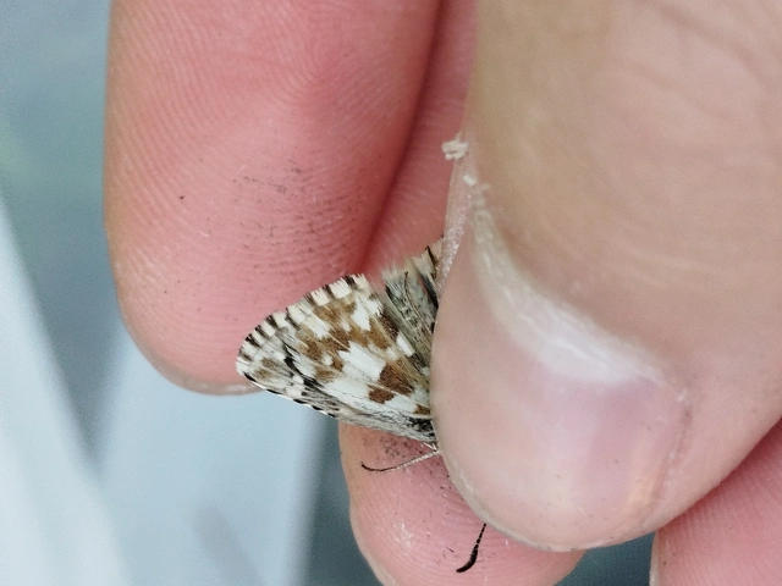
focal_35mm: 36
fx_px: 813
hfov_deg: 51.4
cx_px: 391
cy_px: 293
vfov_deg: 39.7
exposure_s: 1/100
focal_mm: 5.31
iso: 80
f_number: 1.7
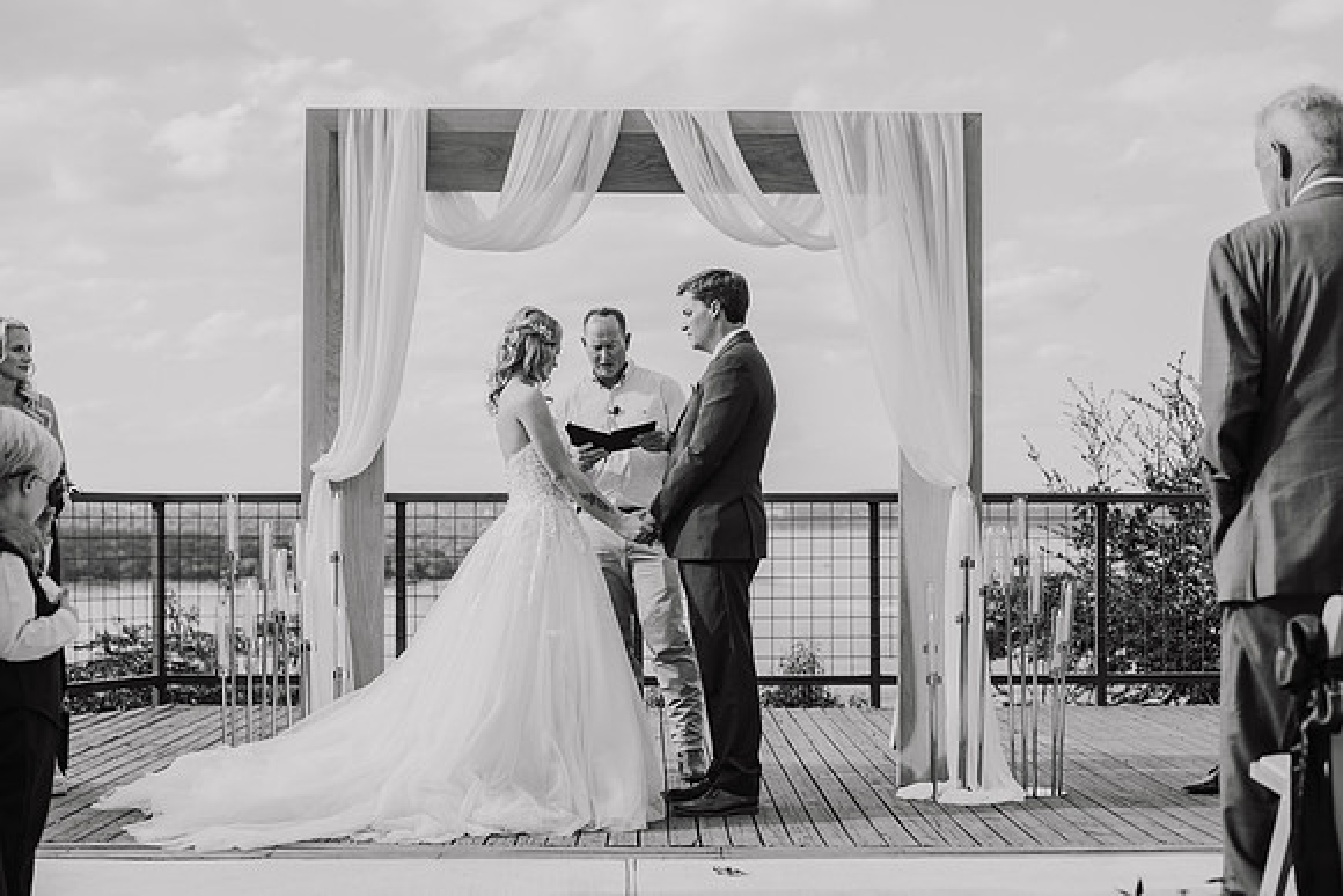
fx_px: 1871
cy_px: 448
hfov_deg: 39.5
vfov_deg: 26.9
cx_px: 672
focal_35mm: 50
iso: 200
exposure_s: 1/1000
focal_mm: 50
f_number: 8
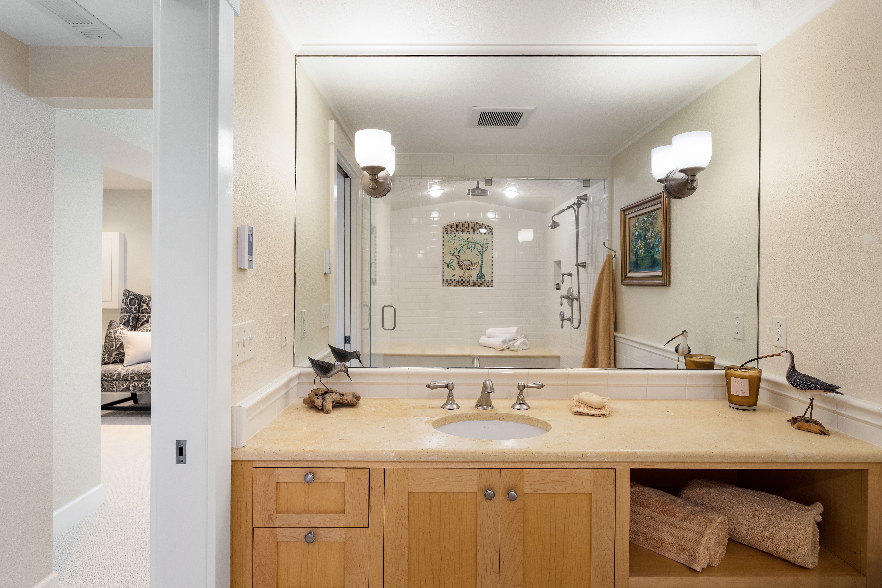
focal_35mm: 20
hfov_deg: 85.4
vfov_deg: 63.2
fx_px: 478
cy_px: 294
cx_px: 441
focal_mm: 19.5
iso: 400
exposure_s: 1/3
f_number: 6.3
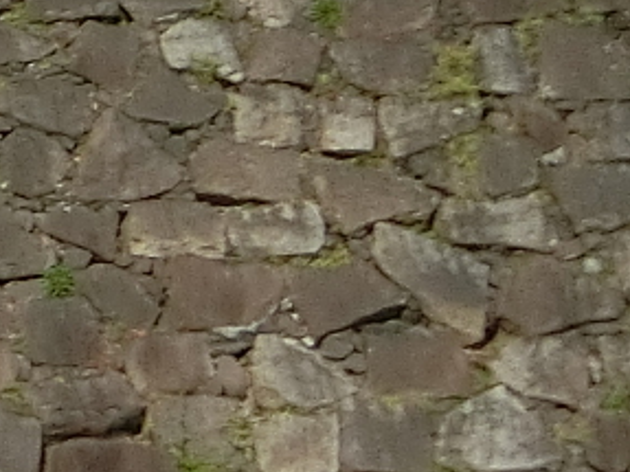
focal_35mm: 500
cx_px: -1587
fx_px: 9096
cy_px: -244
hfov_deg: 3.8
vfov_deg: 3.0
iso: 100
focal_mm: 12.4
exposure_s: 1/1000
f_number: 5.2
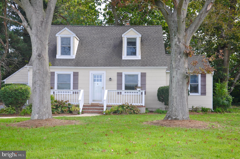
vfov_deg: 26.4
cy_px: 80
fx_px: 340
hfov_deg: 38.9
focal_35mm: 51
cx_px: 120
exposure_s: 1/200
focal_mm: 34
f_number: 7.1
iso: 200
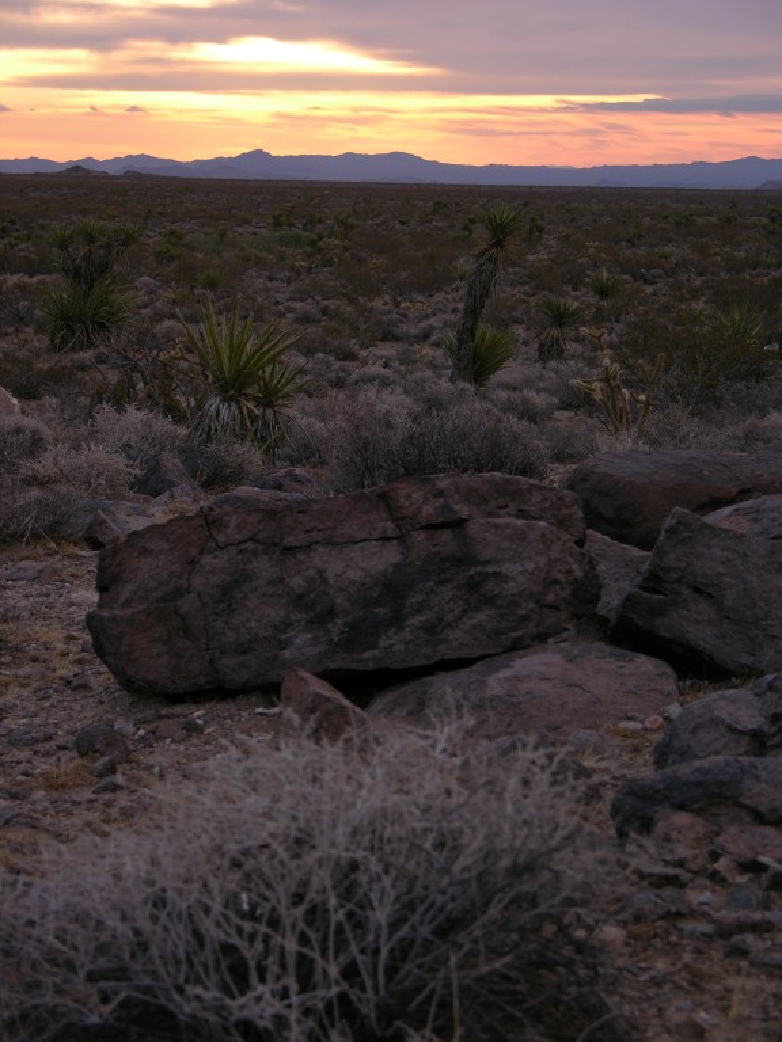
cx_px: 391
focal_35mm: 82
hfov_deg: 18.0
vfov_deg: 23.8
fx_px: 2470
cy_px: 521
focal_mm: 21
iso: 50
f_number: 3.5
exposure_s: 1/97.7
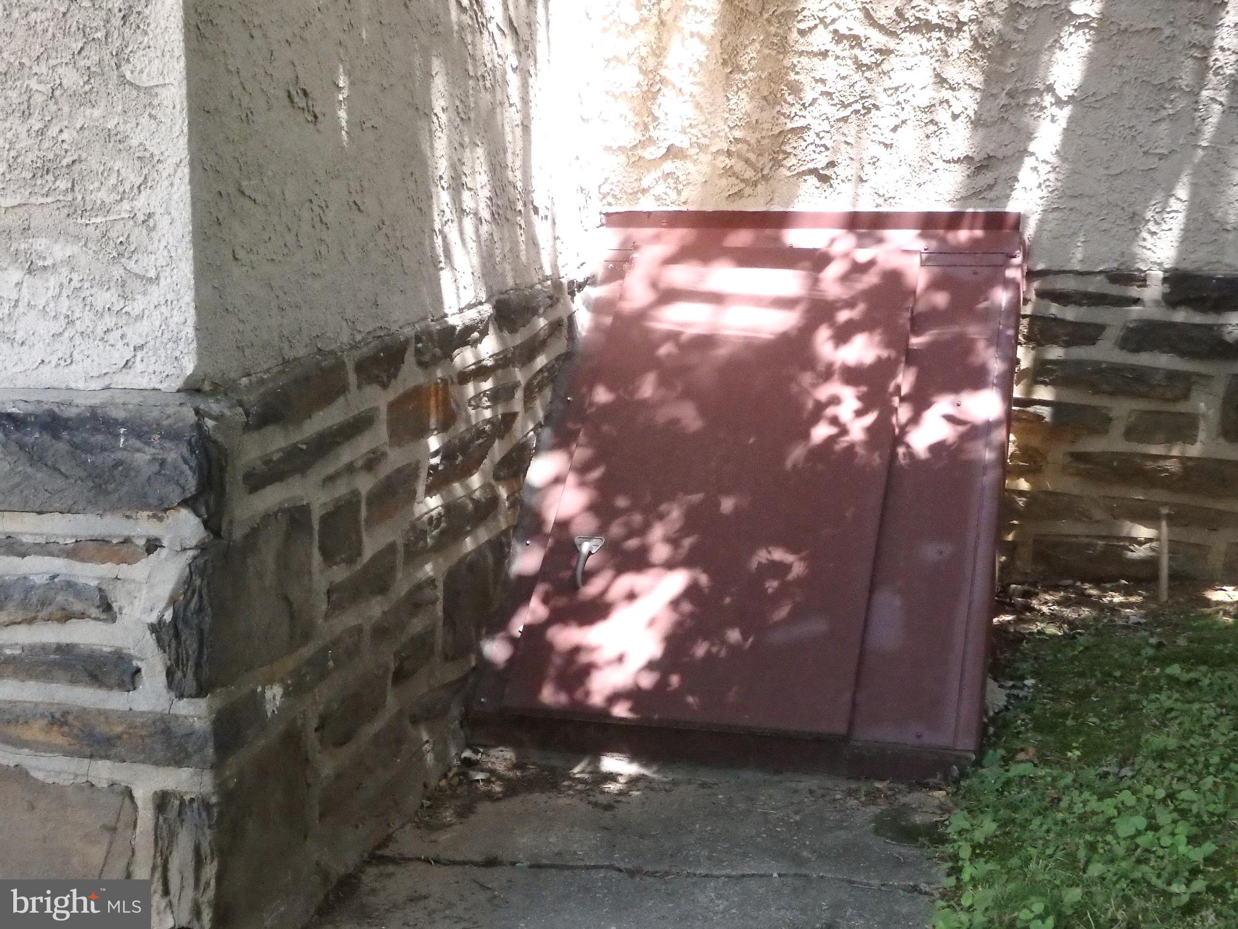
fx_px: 1931
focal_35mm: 54
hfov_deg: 35.5
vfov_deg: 27.0
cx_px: 619
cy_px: 464
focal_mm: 9.8
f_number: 4.1
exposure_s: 1/500
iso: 1600
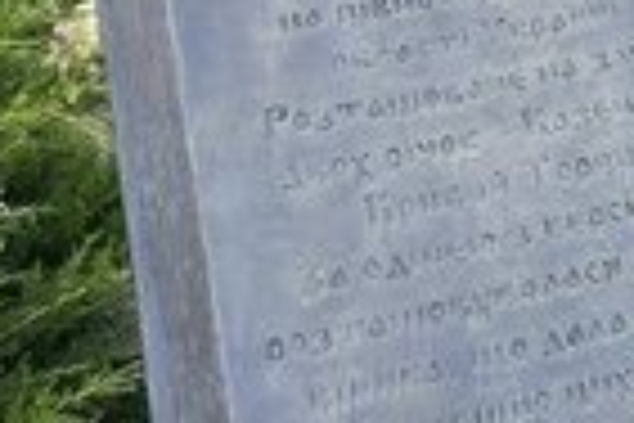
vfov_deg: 19.1
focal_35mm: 71
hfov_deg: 26.0
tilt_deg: -22.8
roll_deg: -0.8
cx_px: 724
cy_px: 126
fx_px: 1250
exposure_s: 1/549
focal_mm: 6.86
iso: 80
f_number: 1.78
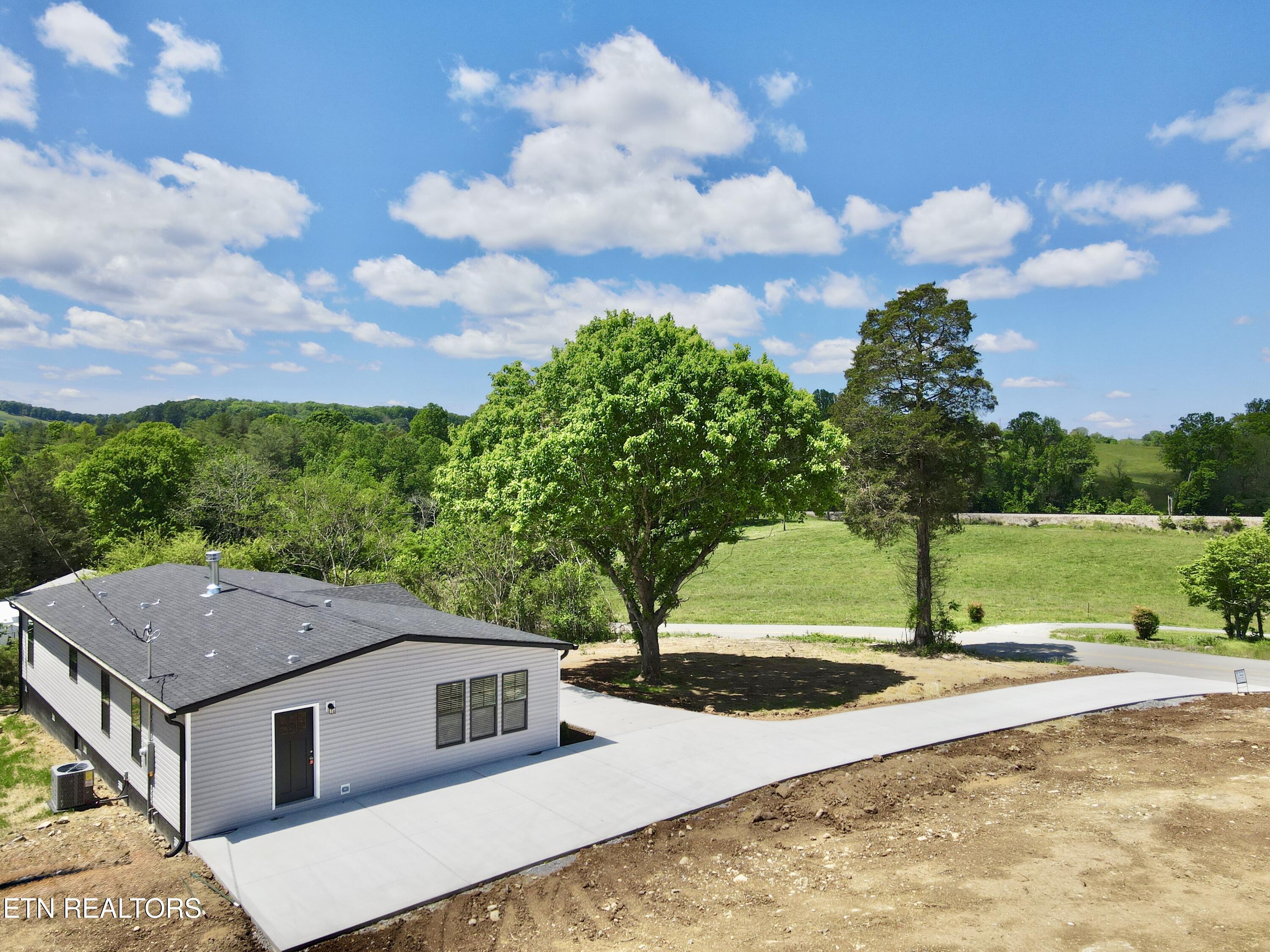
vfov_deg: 56.8
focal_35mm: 24
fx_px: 881
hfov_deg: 71.6
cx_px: 635
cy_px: 476
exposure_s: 1/1000
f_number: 2.8
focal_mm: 4.5
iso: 100
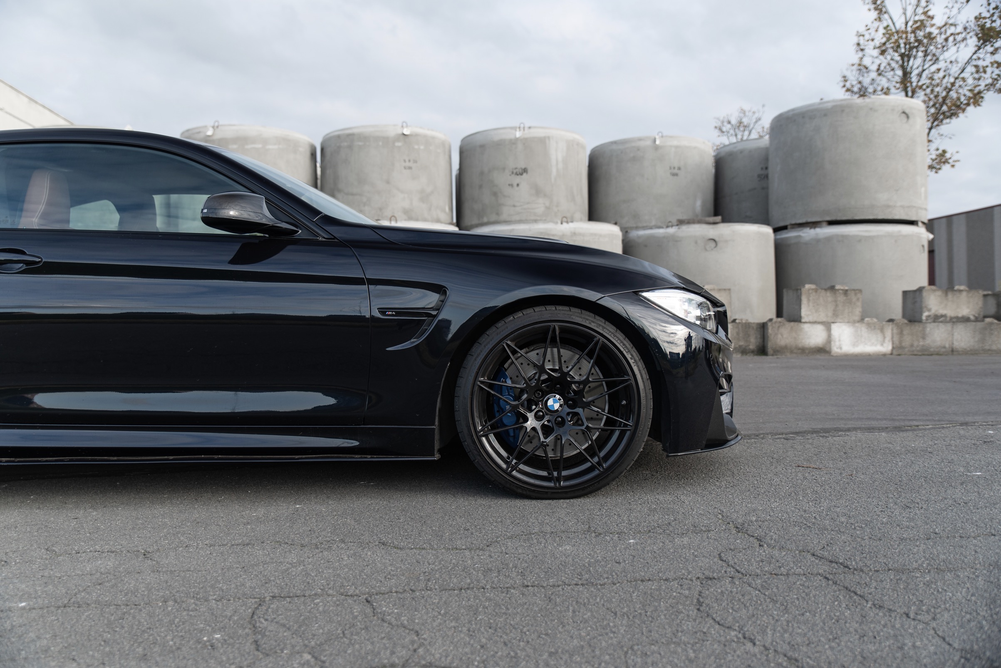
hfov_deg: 61.9
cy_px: 334
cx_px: 500
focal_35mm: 30
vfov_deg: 43.6
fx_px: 834
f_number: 2.8
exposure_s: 1/400
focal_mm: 30
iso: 100
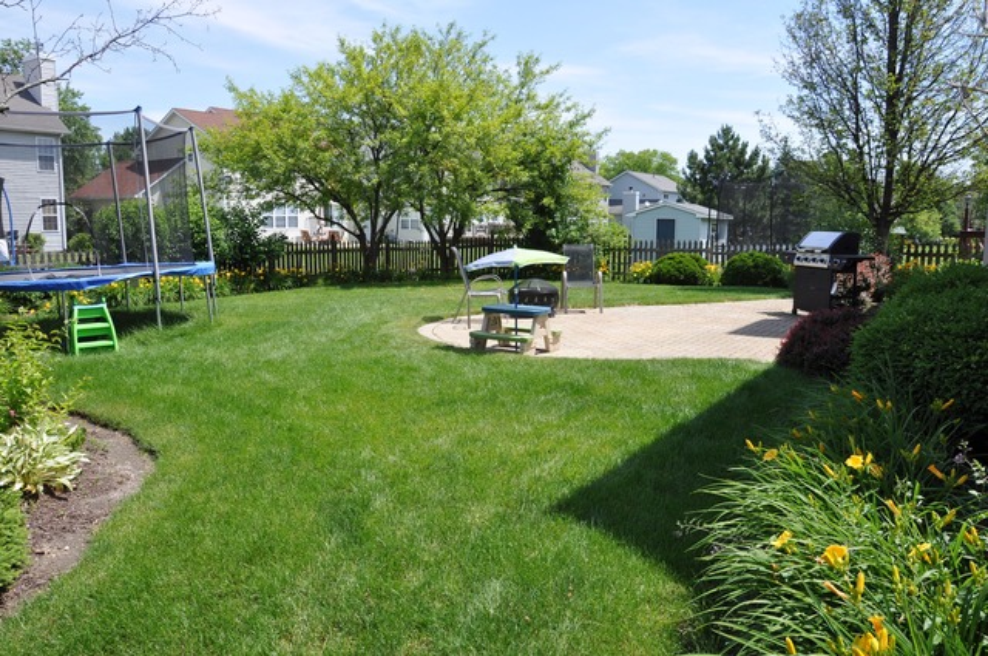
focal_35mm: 27
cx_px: 494
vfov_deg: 47.8
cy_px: 328
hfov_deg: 67.4
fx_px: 740
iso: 200
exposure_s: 1/250
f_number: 8
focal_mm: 18
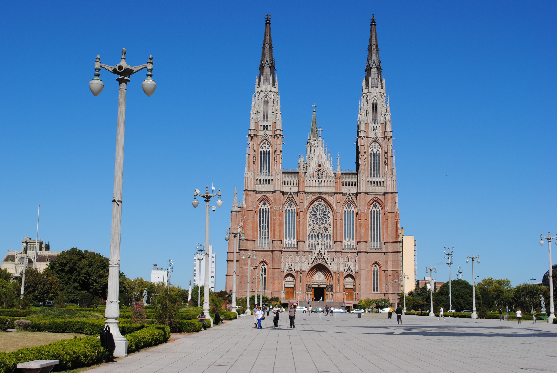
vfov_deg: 28.2
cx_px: 278
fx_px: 744
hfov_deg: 41.1
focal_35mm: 48
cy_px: 186
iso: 100
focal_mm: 32
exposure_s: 1/400
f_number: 10
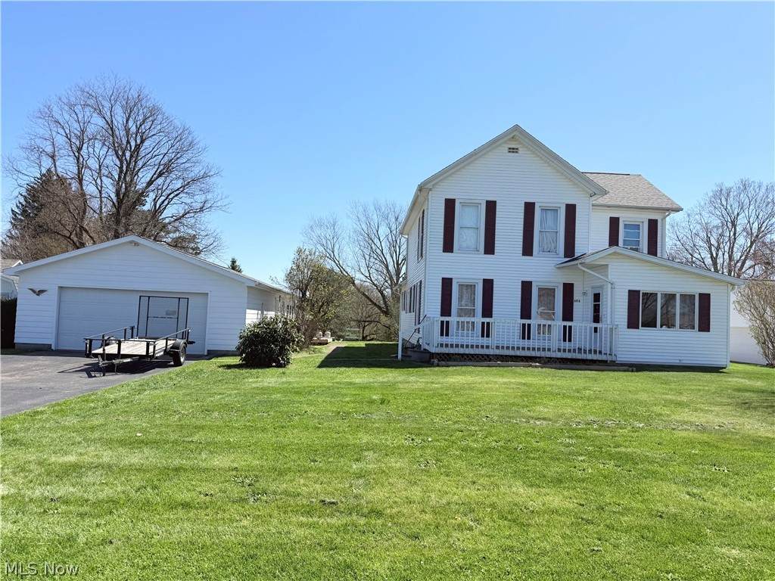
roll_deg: -2.7
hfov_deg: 71.6
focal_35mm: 24
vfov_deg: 56.8
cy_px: 290
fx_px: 537
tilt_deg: +1.6
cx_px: 388
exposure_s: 1/4673
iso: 80
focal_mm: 6.76
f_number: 1.78
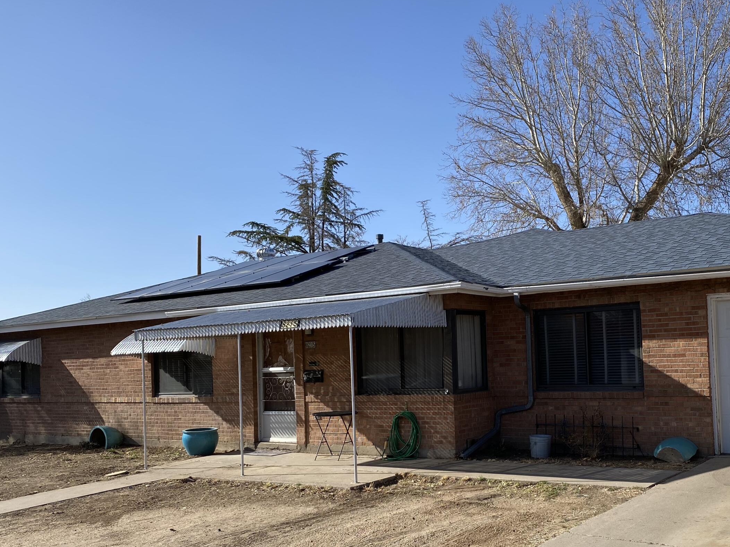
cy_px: 346
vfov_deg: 38.4
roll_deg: +1.3
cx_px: 453
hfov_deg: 49.7
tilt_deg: -0.2
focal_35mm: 37
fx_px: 780
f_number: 1.8
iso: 32
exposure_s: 1/2688
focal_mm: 4.25
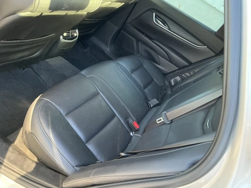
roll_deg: -32.5
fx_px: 203
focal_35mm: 28
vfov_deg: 49.7
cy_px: 94
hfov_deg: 63.4
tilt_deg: -27.9
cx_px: 126
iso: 160
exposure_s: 1/60
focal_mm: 3
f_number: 1.8
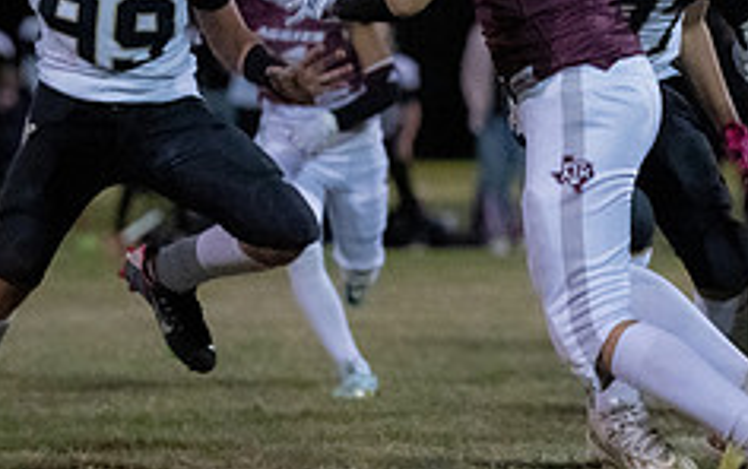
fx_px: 8937
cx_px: 581
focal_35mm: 438
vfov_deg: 3.0
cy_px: 204
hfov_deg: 4.8
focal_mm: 127
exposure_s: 1/1000
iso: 10000
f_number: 2.8
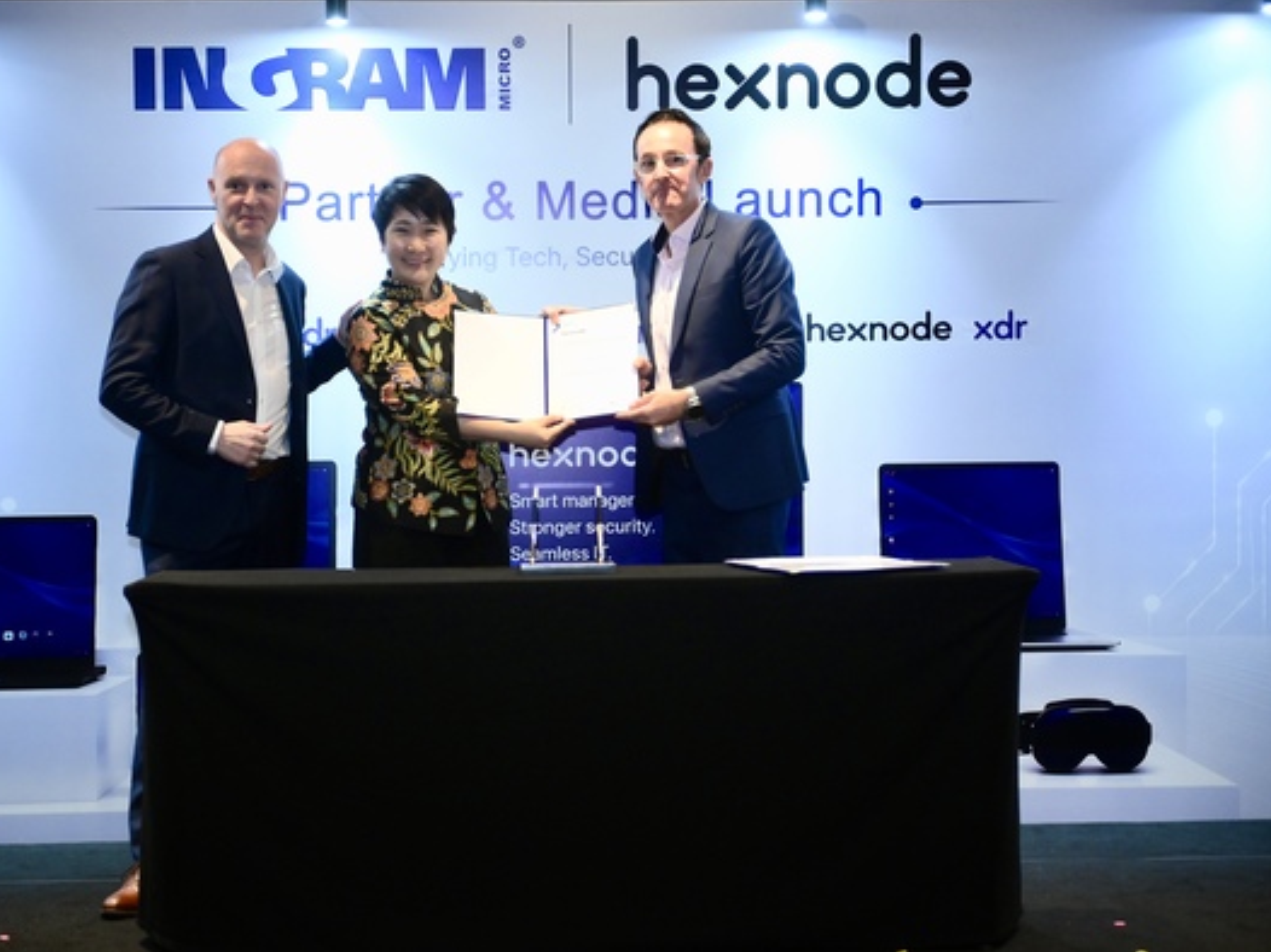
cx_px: 578
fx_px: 2496
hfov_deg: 28.6
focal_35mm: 68
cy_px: 472
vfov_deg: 21.6
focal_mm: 62
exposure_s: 1/200
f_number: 2.8
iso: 4000
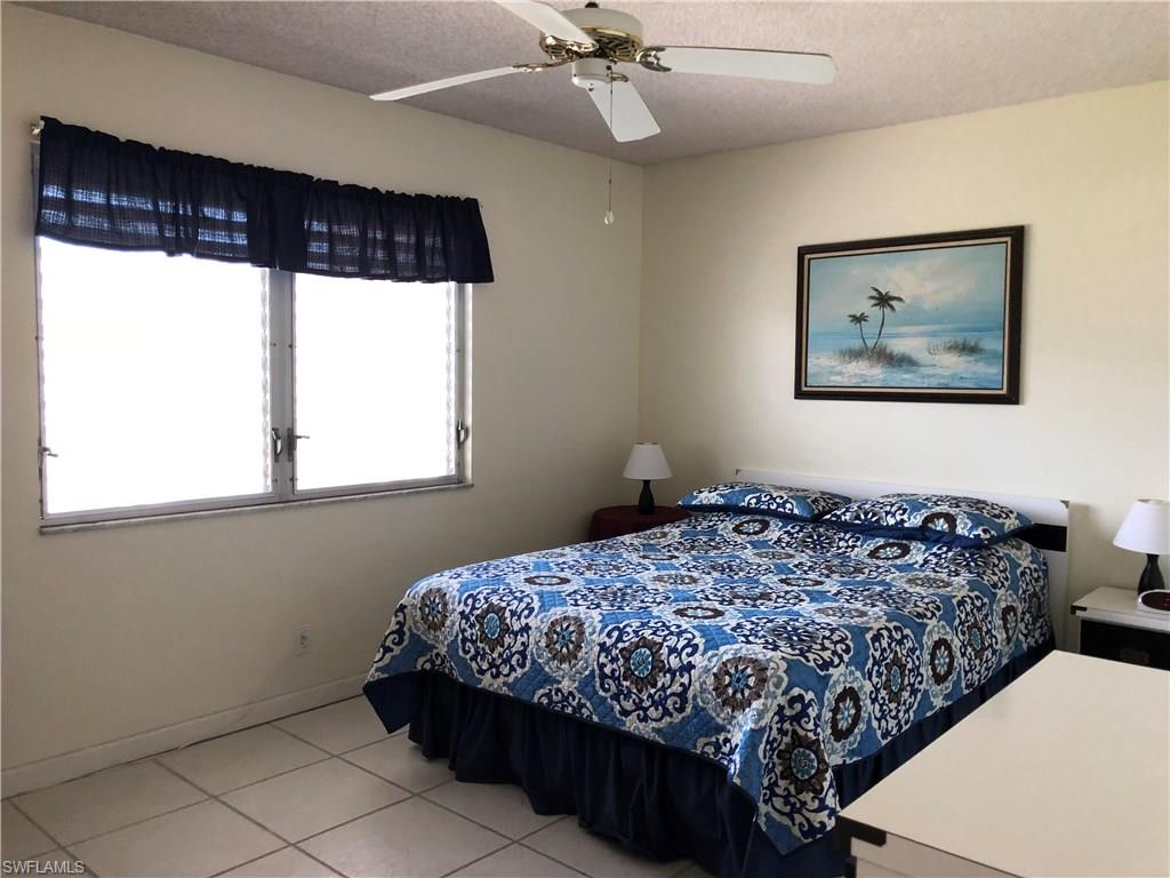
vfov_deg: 48.2
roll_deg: +0.1
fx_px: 980
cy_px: 439
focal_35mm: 29
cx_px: 585
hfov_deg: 61.7
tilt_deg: -4.0
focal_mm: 3.99
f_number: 1.8
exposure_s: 1/15
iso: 50
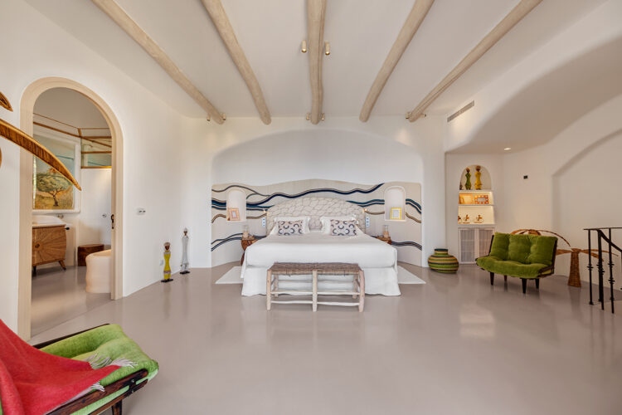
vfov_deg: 90.0
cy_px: 208
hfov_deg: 112.6
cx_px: 311
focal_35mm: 12
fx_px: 207
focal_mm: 8
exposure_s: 1/50
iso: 125
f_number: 8
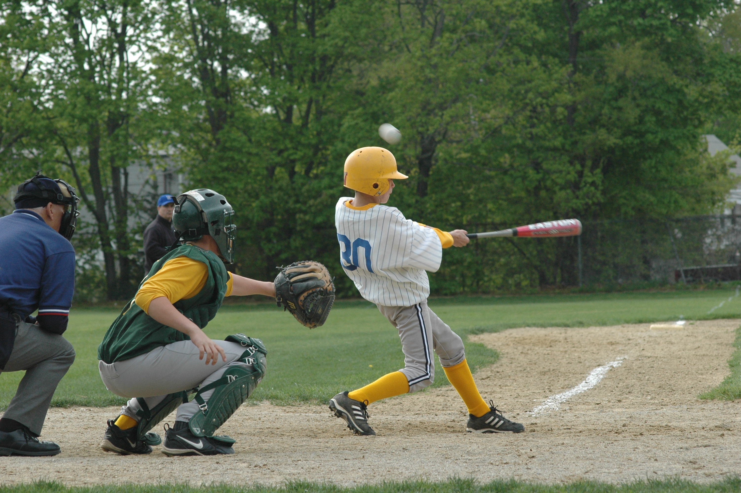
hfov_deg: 11.8
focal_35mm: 174
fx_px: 3578
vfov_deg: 7.9
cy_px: 246
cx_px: 370
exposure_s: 1/500
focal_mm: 116
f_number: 7.1
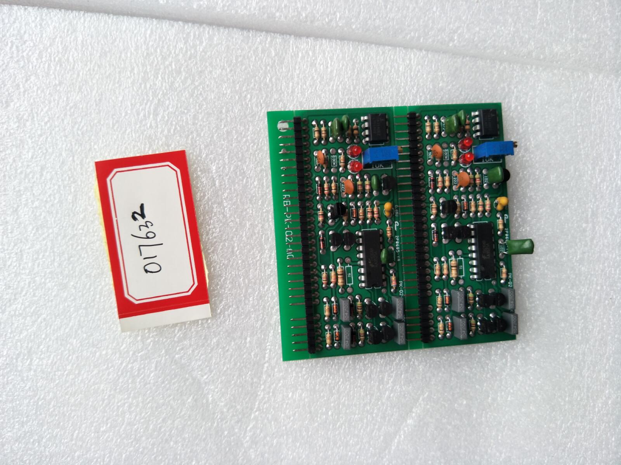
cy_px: 232
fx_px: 431
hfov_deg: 71.6
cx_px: 310
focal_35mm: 24
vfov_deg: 56.8
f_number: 1.7
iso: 40
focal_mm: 4.1
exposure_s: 1/100
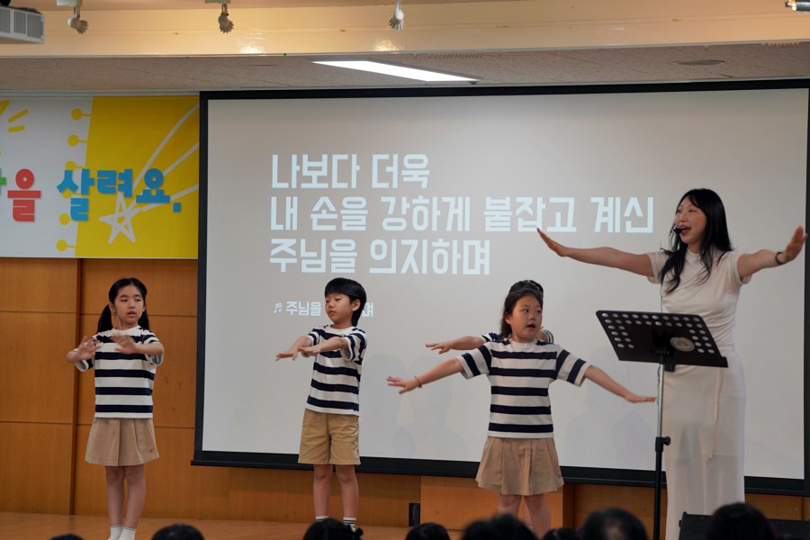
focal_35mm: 130
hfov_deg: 15.8
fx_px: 2925
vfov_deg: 10.5
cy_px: 270
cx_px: 405
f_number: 4
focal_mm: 130
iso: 500
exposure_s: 1/160
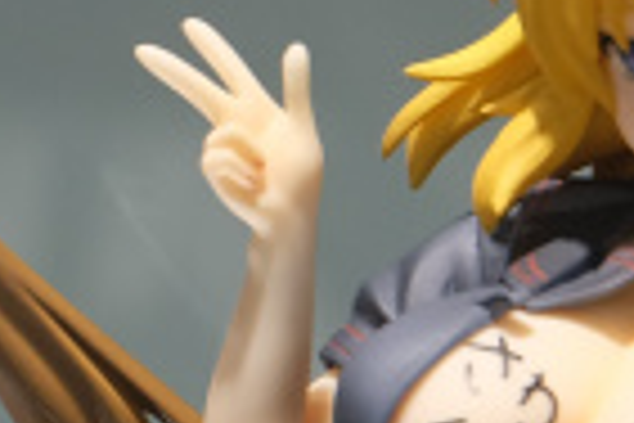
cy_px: 767
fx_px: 6005
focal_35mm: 341
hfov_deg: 6.0
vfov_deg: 4.0
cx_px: 58
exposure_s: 1/125
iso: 640
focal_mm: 40.2
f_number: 5.3
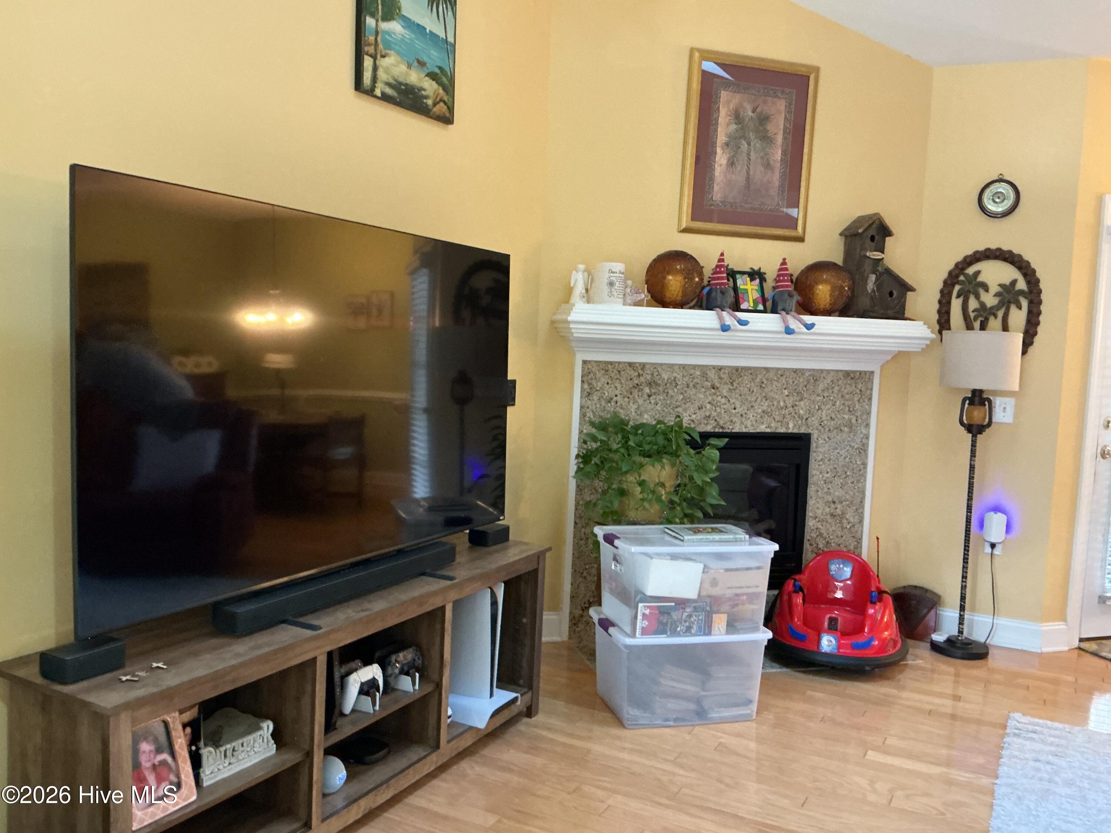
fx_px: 931
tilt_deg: -3.1
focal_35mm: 29
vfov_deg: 48.2
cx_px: 556
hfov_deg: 61.7
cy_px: 416
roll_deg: -2.5
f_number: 1.8
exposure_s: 1/30
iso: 320
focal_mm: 3
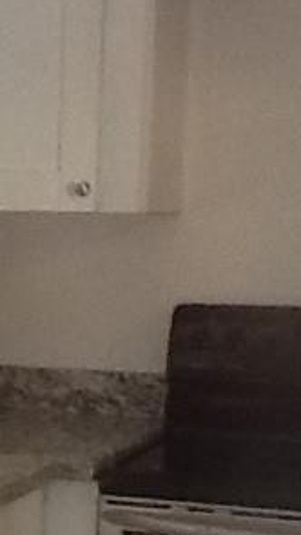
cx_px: -218
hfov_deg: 7.6
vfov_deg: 13.5
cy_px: 588
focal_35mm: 156
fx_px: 2213
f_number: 2.4
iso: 100
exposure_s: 1/30
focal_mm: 2.03
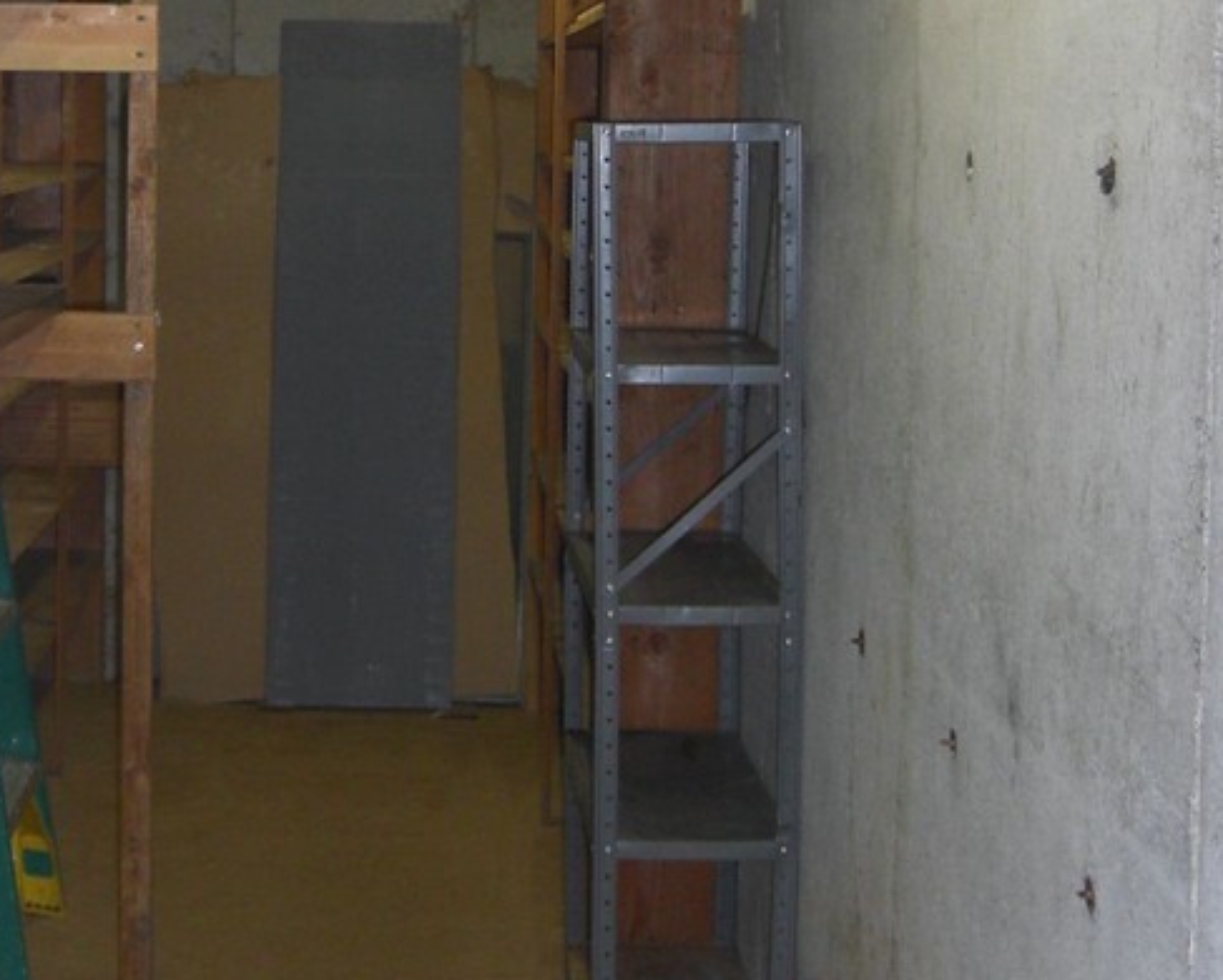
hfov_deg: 24.1
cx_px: 284
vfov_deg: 19.5
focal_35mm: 78
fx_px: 2824
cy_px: 256
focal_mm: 7.9
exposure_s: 1/60
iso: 200
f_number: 2.8
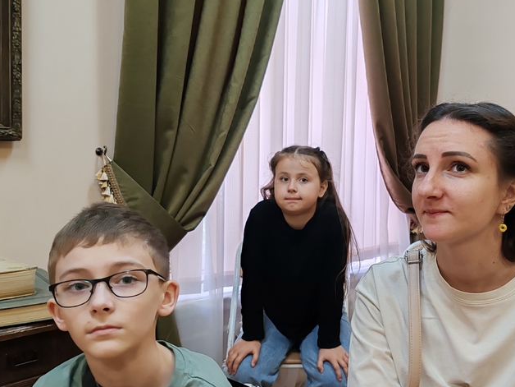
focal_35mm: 44
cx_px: 360
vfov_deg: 32.9
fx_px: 655
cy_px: 191
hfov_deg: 42.1
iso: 500
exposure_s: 1/100
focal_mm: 6.12
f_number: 1.9
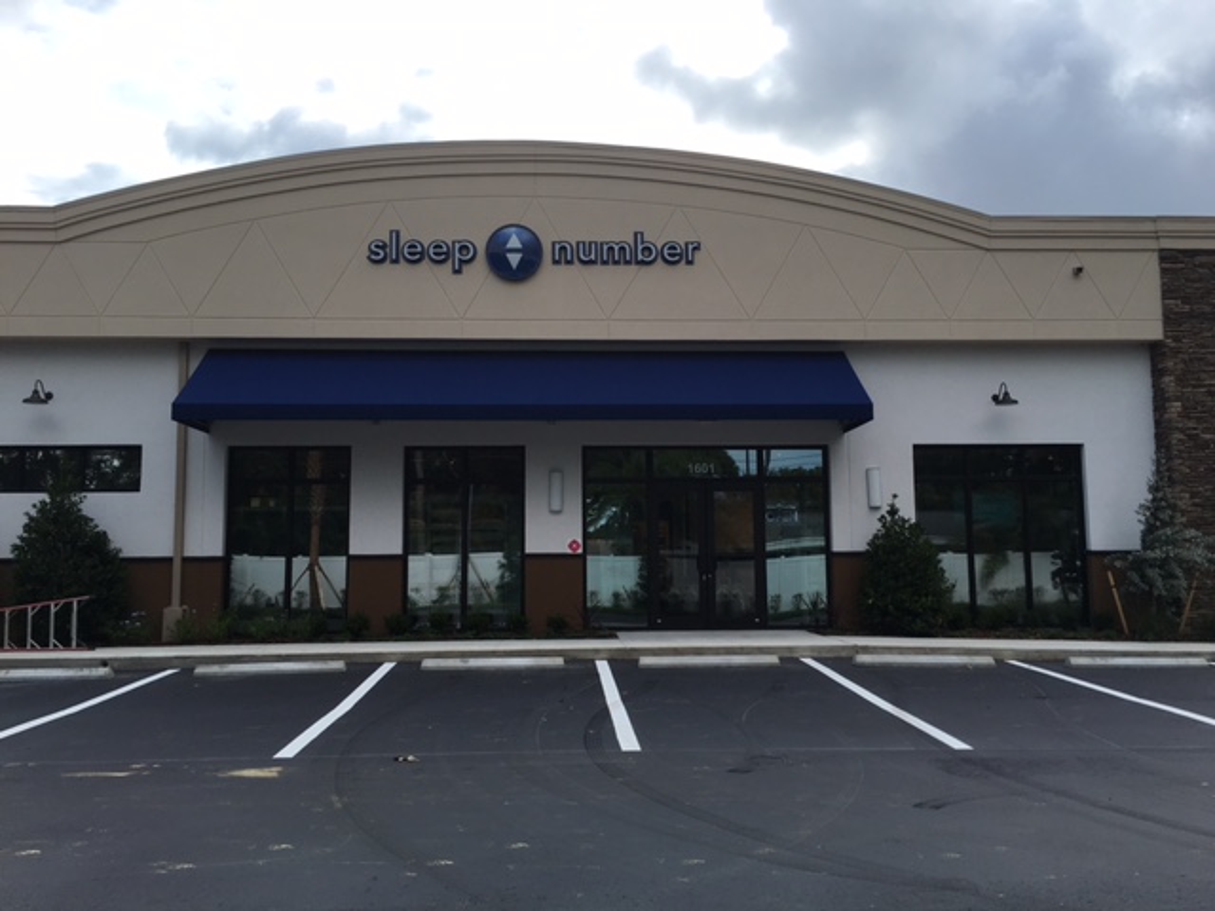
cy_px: 456
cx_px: 608
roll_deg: +0.2
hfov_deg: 61.7
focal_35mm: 29
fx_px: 1018
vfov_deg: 48.2
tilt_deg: +4.9
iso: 25
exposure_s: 1/845
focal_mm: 4.15
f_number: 2.2
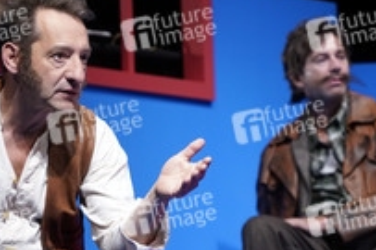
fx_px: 3298
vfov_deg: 4.3
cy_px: 169
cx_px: 119
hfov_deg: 6.5
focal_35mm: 316
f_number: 5.6
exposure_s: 1/400
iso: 2000
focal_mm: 142
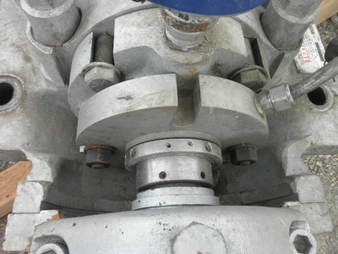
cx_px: 169
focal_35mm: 28
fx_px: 273
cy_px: 127
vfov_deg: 49.7
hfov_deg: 63.4
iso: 64
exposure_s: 1/200
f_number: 3
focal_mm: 5
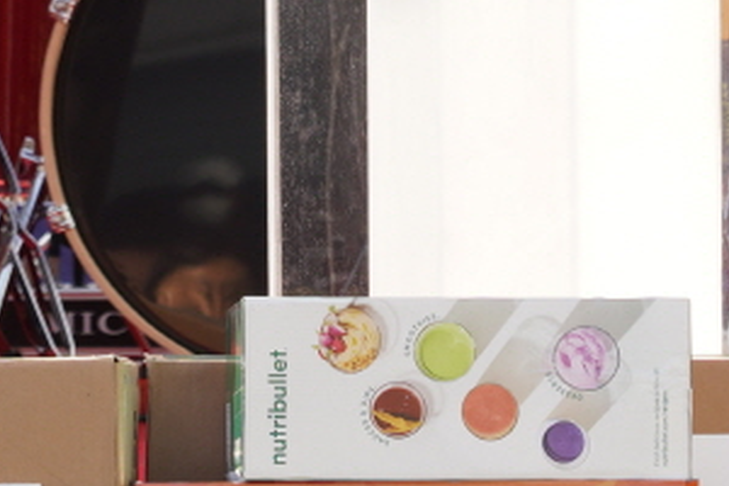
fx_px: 12777
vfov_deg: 2.2
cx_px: 284
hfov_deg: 3.3
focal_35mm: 631
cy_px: -622
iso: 125
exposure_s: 1/160
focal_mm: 105
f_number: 5.6
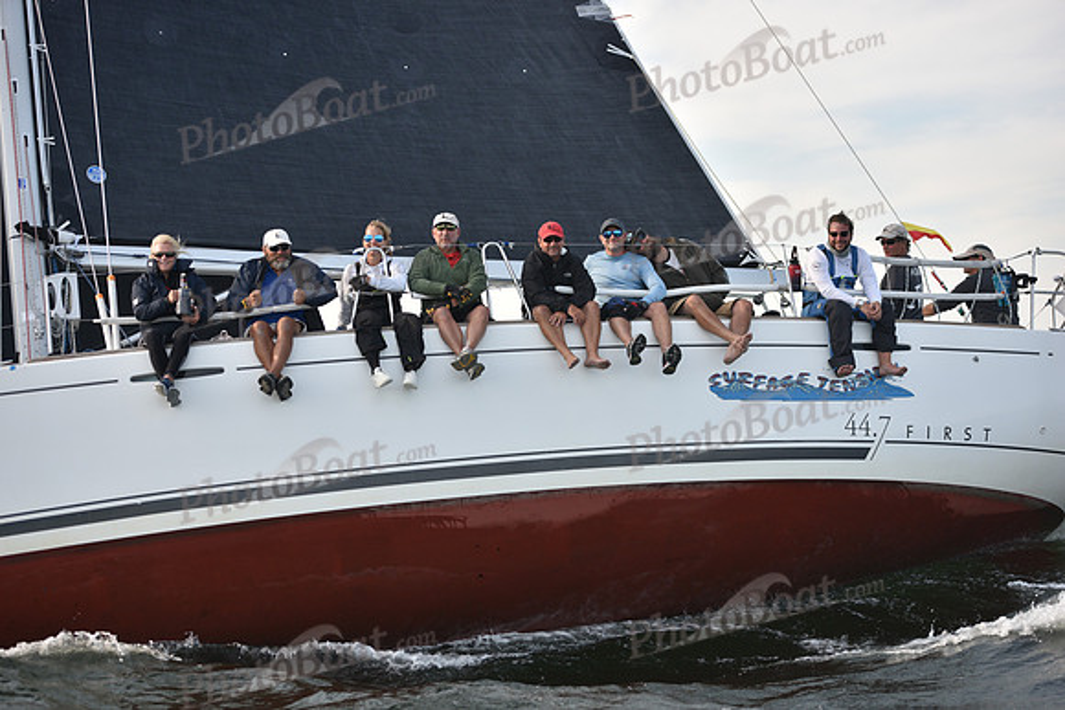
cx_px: 532
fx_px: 2308
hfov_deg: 26.0
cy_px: 355
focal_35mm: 78
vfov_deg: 17.5
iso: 250
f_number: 3.2
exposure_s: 1/500
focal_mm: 78
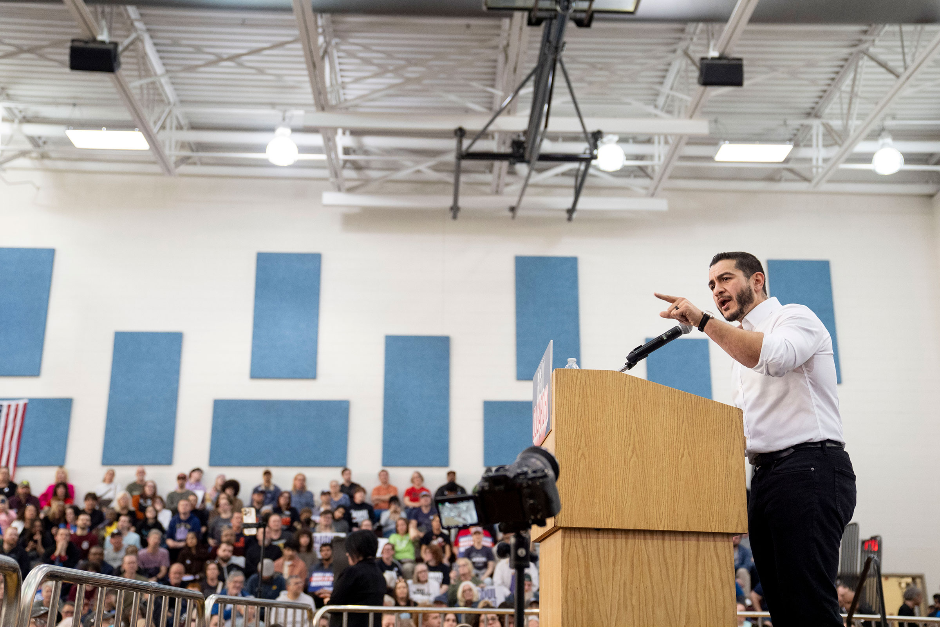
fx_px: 1044
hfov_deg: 48.5
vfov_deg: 33.4
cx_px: 470
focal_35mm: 40
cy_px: 314
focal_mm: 40
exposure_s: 1/250
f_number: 2.8
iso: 2500
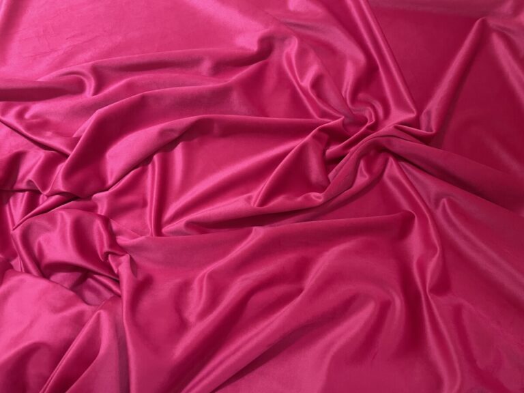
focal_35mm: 26
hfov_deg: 67.3
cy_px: 196
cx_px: 262
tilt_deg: -73.8
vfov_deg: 53.1
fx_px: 394
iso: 250
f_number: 1.6
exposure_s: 1/50
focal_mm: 4.2
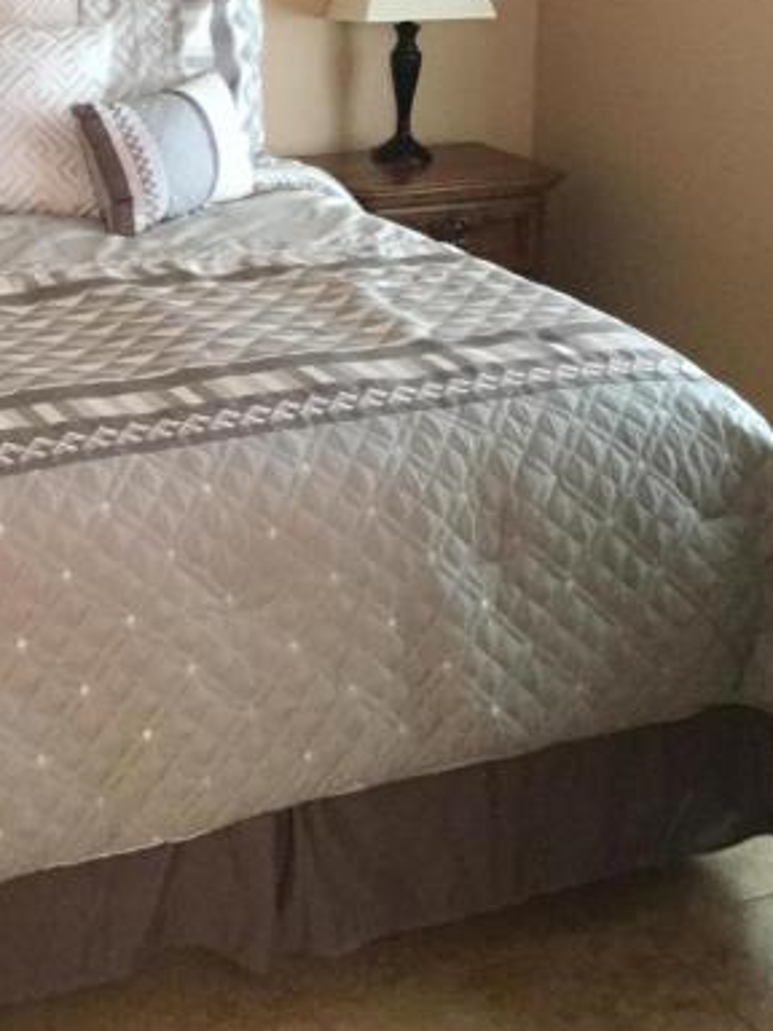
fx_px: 1846
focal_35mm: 62
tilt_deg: -11.9
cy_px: 110
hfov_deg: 22.9
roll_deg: +0.8
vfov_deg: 29.9
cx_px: 35
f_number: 2.4
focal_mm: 3.3
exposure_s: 1/20
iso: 200
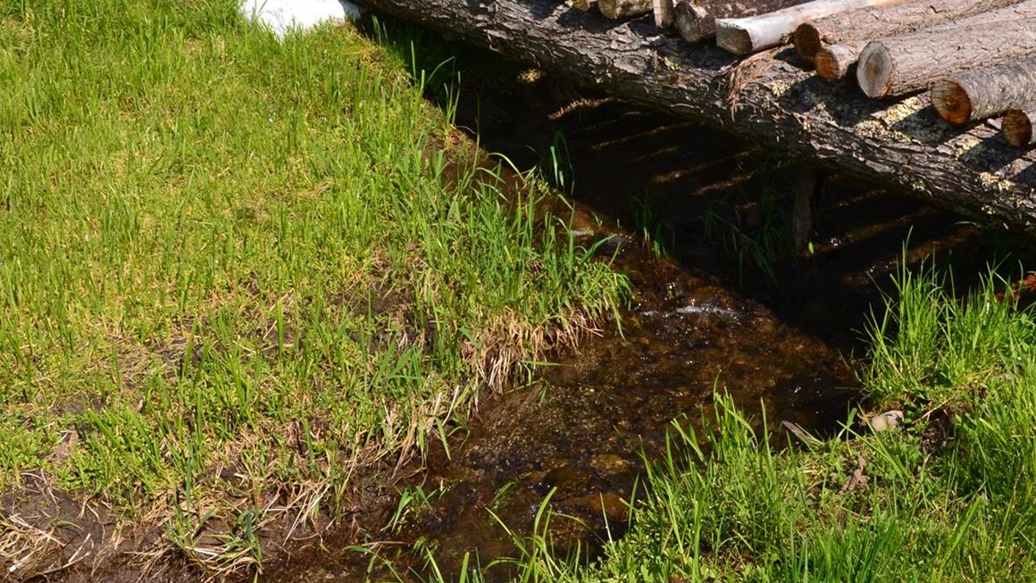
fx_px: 1676
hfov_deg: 34.3
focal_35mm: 61
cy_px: 249
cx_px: 543
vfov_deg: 19.7
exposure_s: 1/320
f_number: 11
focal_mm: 22
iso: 400
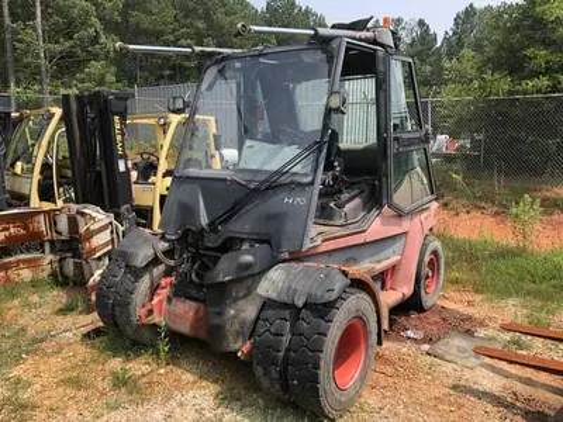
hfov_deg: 63.4
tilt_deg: -7.5
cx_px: 282
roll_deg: +1.8
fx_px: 455
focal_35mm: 28
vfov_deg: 49.7
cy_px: 211
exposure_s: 1/873
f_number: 1.8
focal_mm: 4
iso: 20
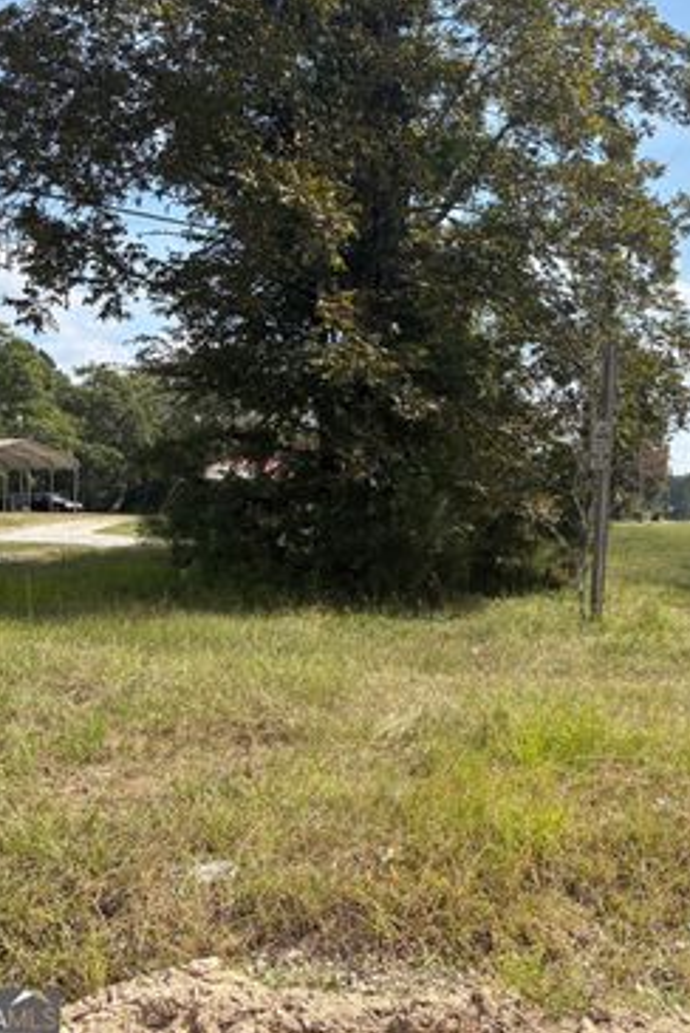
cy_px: 511
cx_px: 608
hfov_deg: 34.2
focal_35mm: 37
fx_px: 1062
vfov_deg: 51.8
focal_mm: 5.96
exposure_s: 1/2747
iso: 64
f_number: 1.6
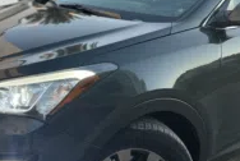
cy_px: 73
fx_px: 354
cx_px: 71
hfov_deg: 36.9
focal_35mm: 53
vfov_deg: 25.6
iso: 64
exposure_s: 1/160
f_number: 1.78
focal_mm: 6.86
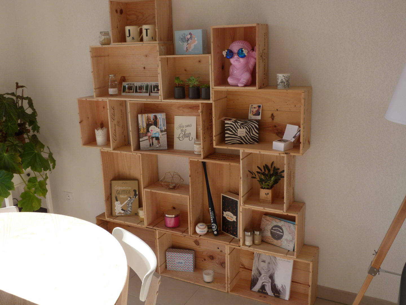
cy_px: 152
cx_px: 203
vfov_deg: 41.8
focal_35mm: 34
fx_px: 399
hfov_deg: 54.0
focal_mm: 6.1
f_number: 4
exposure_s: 1/100
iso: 80
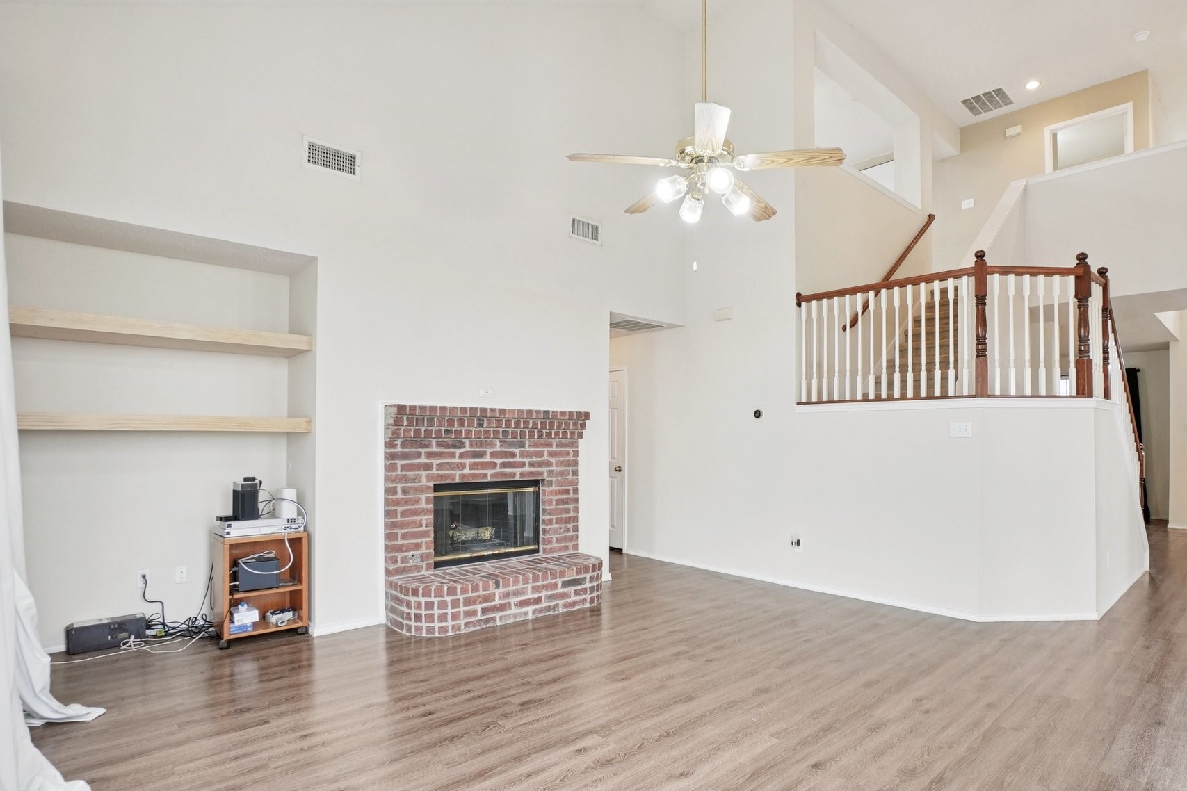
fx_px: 593
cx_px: 704
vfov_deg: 67.2
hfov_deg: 89.0
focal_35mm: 18
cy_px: 442
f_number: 8
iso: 400
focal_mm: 10
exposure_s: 1/25
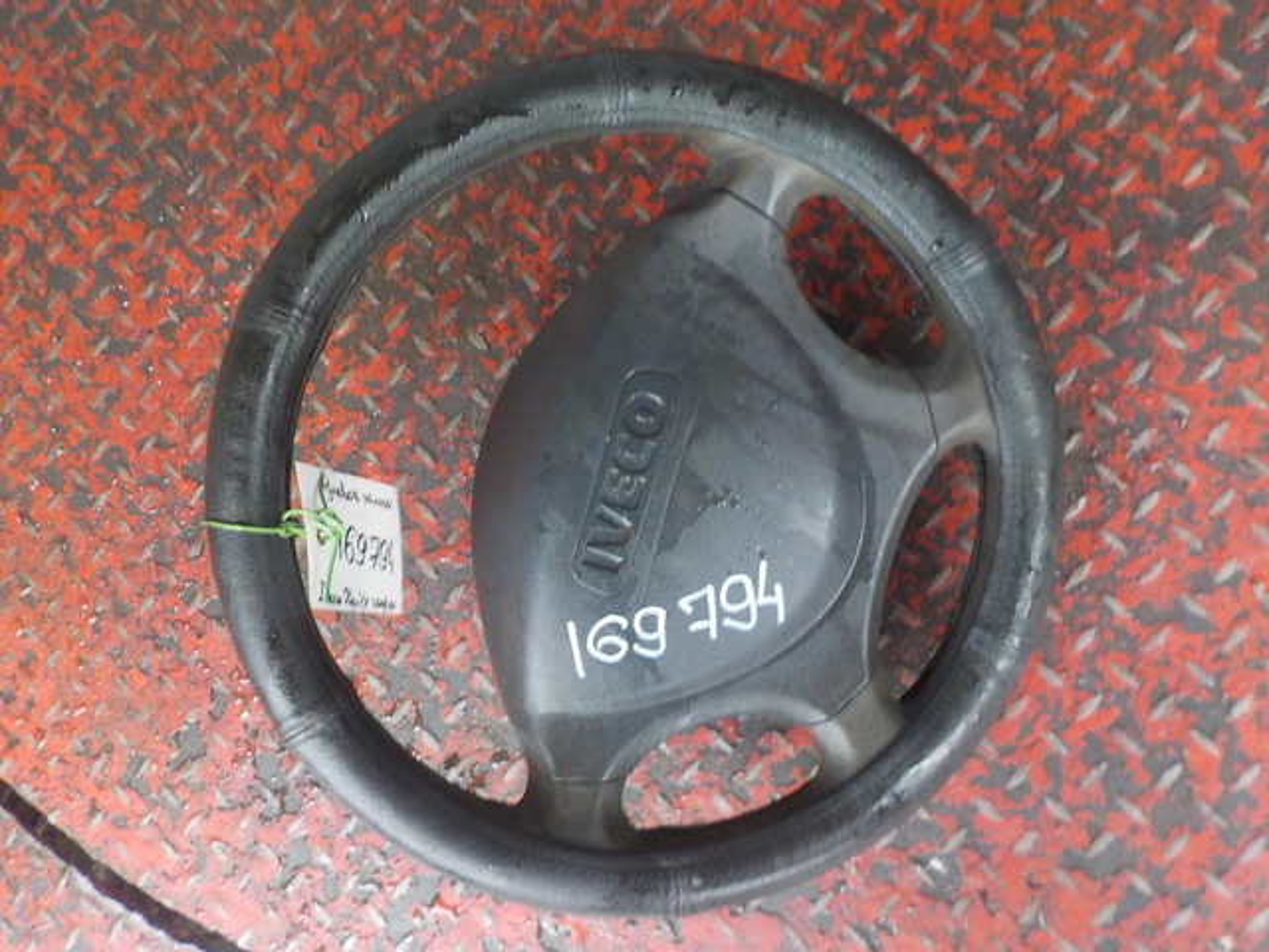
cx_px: 634
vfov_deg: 46.8
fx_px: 1100
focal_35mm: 30
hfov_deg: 60.0
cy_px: 476
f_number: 3.3
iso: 400
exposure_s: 1/10
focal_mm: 4.1
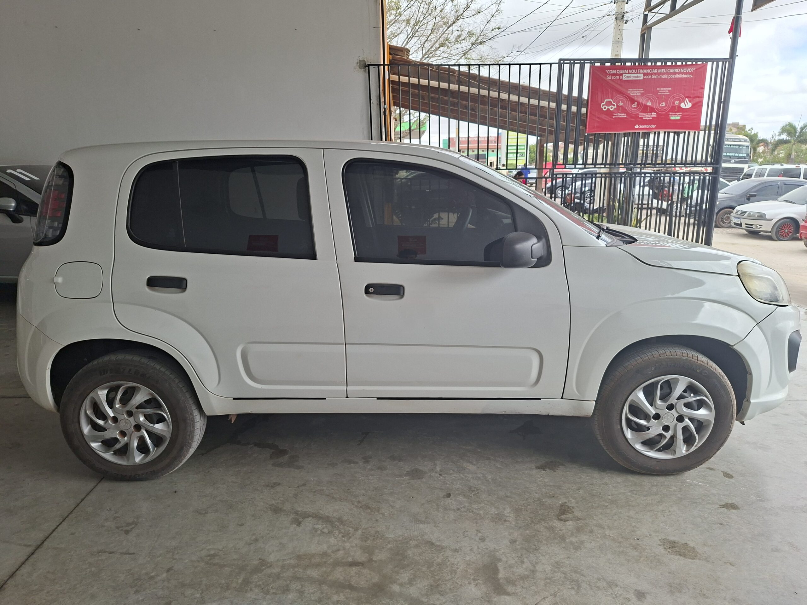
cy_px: 302
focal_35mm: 23
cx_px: 404
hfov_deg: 73.9
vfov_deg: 58.9
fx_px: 536
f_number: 1.8
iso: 50
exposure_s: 1/340
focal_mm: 5.54
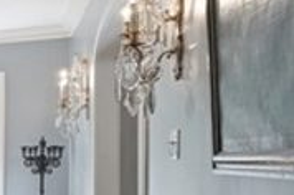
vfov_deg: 21.2
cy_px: 161
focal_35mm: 63
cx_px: -325
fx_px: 514
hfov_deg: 18.0
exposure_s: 1/1.43
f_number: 8
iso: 200
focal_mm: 14
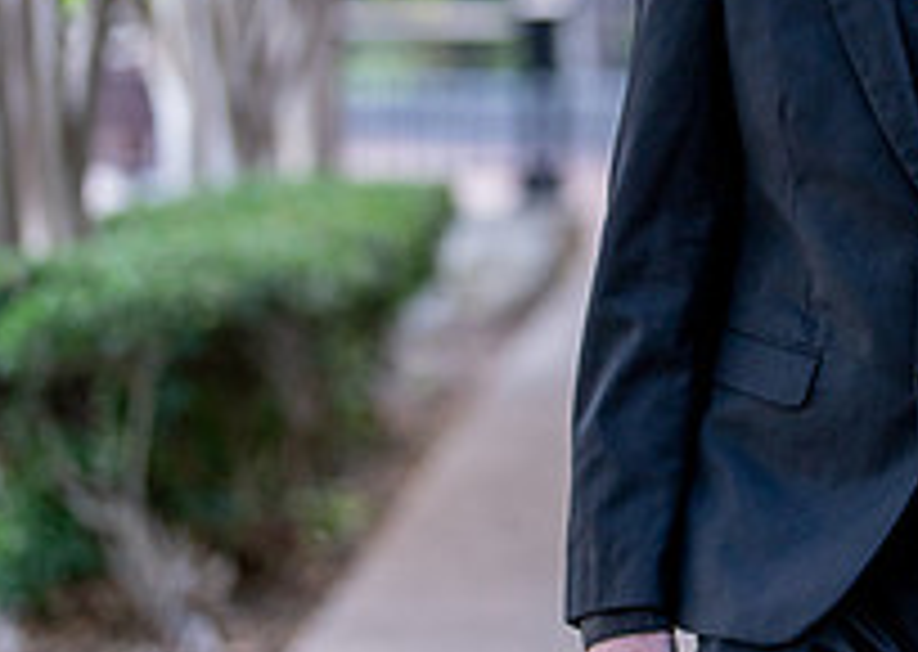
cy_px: 21
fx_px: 4399
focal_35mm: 169
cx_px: 1012
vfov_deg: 8.4
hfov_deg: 11.7
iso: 400
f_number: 1.2
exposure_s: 1/1000
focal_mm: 50
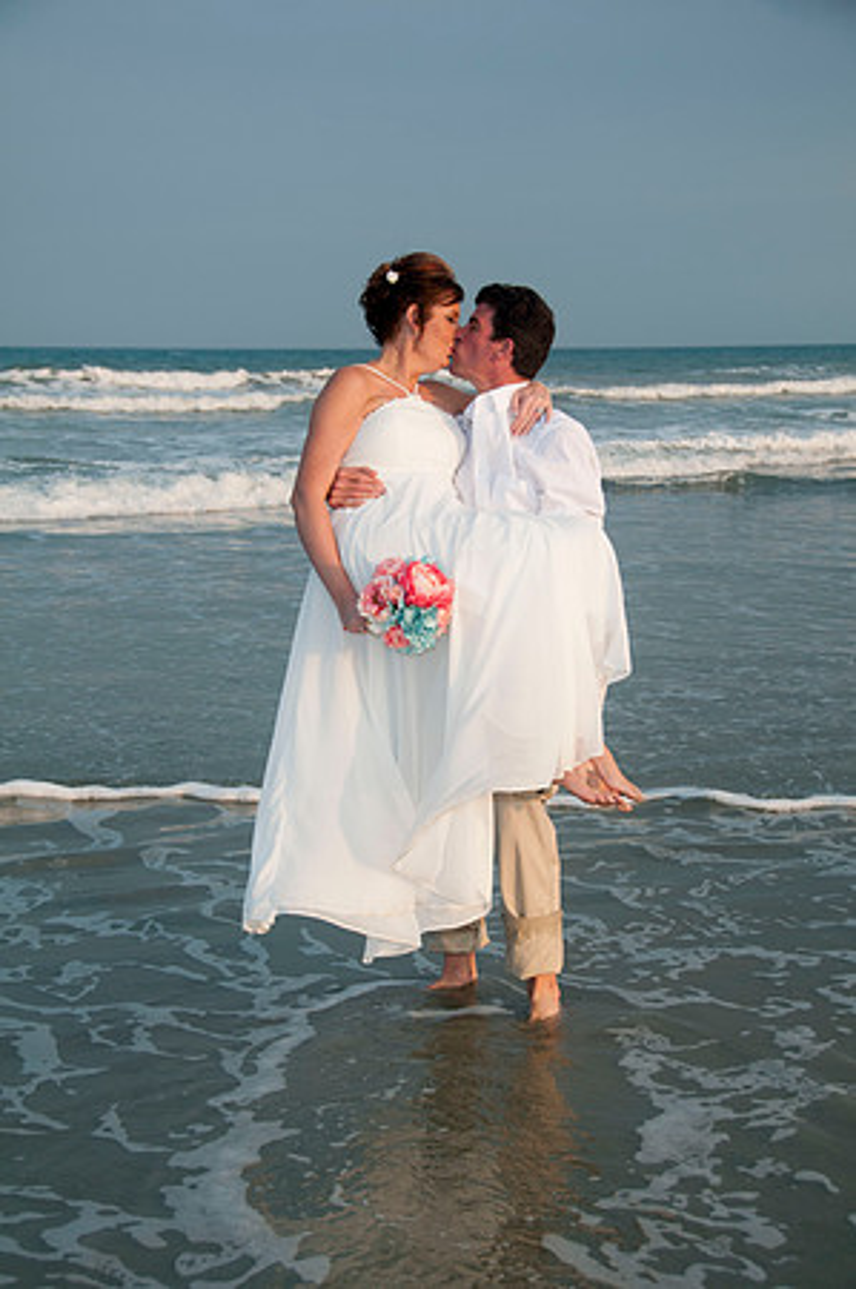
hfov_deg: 22.6
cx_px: 428
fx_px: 2145
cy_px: 644
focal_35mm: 60
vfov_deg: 33.4
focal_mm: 40
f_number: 5.6
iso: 100
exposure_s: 1/250
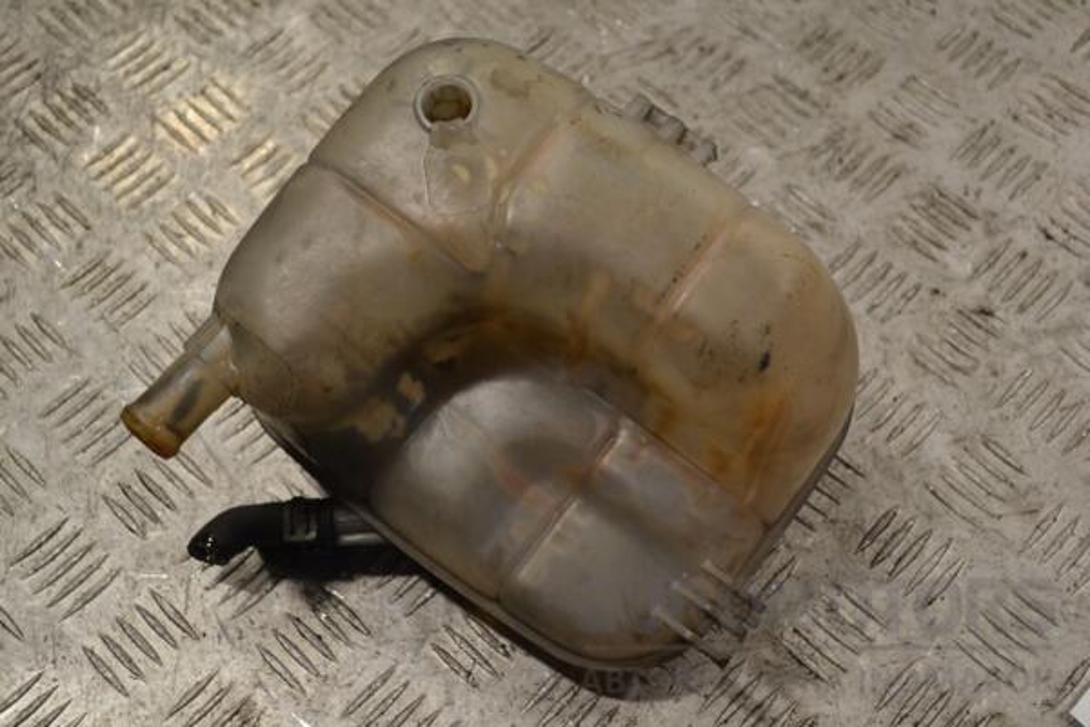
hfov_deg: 41.1
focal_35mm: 48
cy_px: 364
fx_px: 1453
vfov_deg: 28.1
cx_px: 545
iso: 320
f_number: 5.6
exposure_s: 1/125
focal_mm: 32
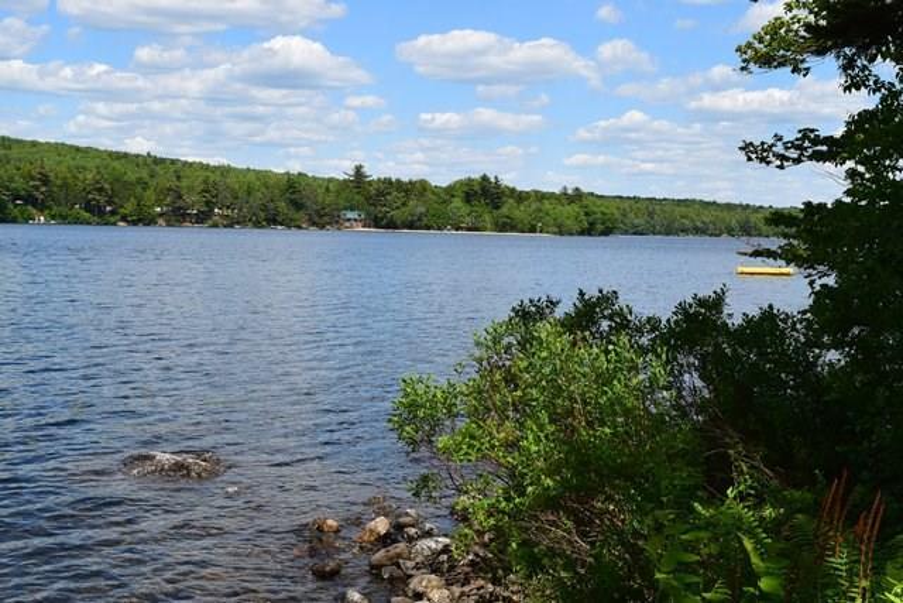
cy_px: 302
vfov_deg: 26.5
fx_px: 1279
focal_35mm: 51
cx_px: 452
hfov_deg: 38.9
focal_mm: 34
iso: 360
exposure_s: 1/500
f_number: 11
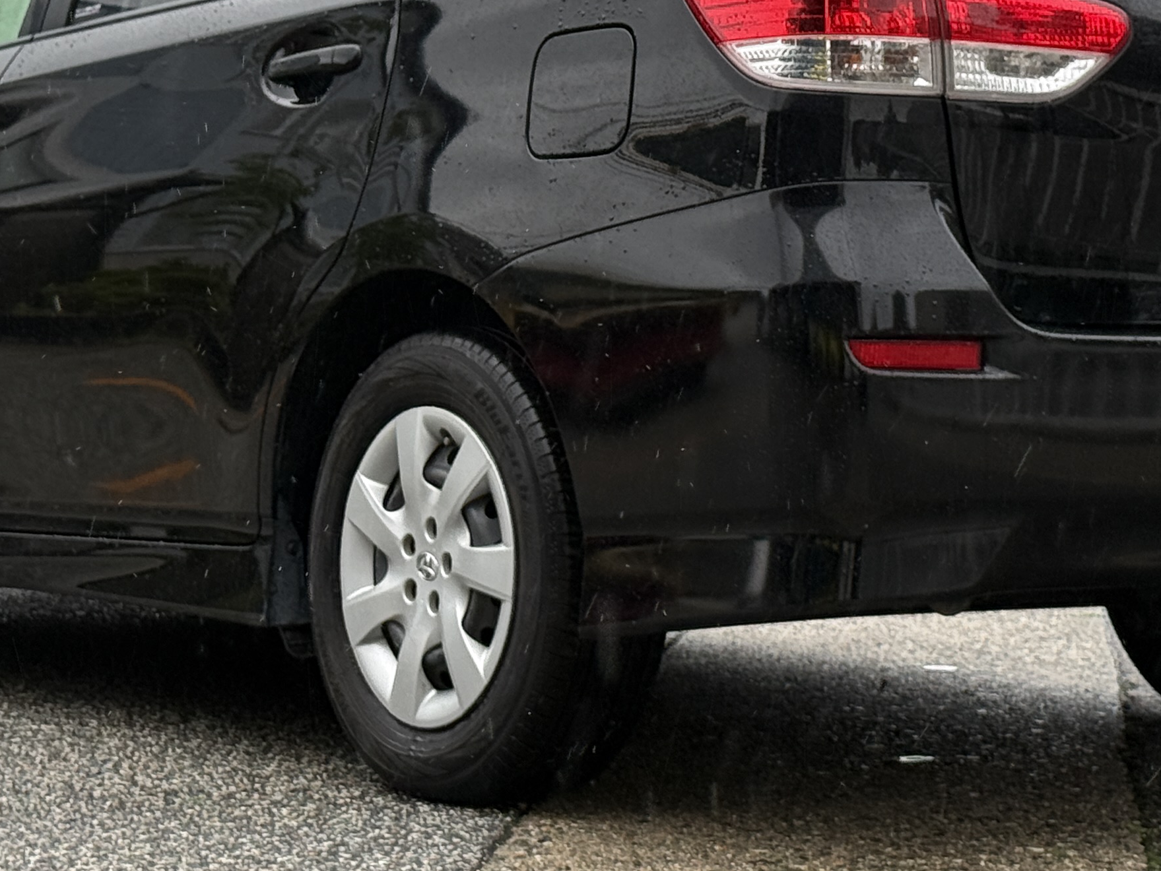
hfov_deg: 17.9
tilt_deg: +1.6
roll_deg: +0.5
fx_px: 3690
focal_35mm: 110
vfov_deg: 13.4
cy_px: 160
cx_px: 632
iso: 64
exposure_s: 1/407
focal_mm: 6.76
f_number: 1.78
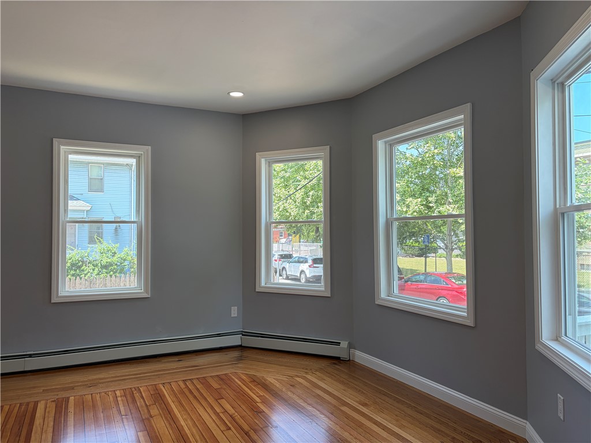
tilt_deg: +1.7
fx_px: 444
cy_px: 222
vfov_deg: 53.1
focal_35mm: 26
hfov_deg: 67.3
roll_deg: -0.1
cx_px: 296
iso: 50
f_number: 1.6
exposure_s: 1/289
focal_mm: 5.96
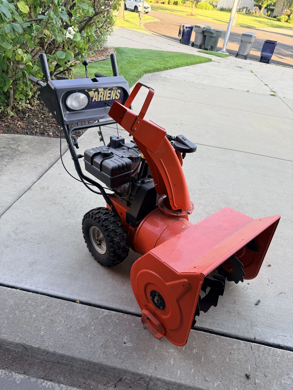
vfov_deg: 71.6
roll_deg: -8.9
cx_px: 146
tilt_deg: -35.2
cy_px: 195
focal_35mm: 24
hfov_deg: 56.8
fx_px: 271
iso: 64
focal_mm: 6.76
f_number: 1.78
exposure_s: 1/251
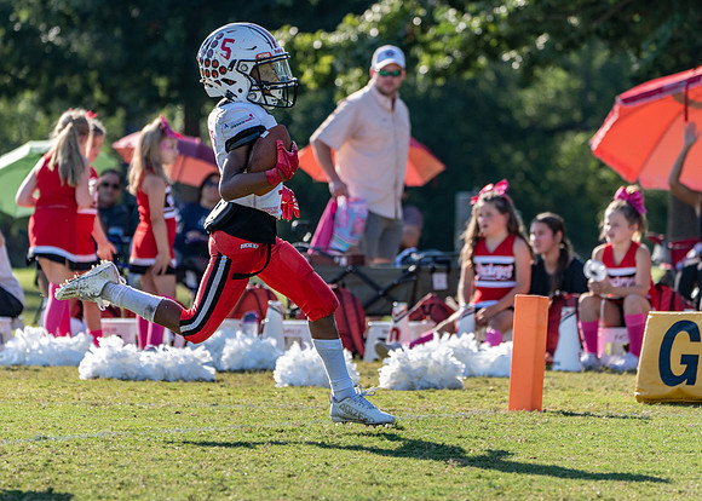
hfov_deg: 7.9
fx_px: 5103
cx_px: 361
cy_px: 253
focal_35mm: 256
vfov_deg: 5.6
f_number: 5.6
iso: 500
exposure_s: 1/1600
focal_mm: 218
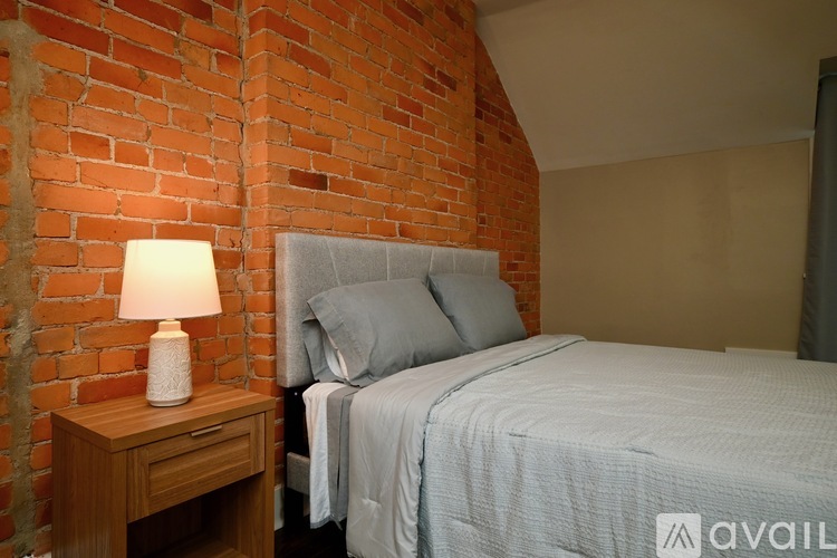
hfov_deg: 86.9
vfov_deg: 64.6
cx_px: 418
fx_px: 442
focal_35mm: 19
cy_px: 279
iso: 640
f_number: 5.6
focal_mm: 13
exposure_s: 1/100
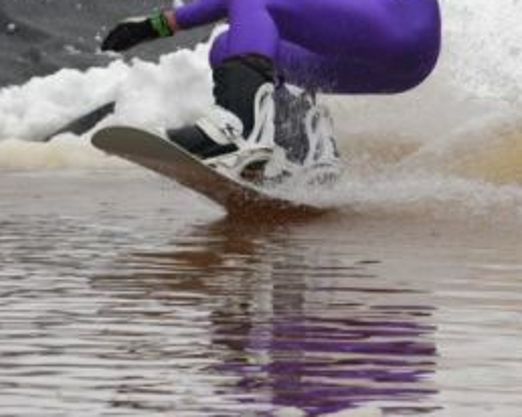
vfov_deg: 4.3
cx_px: 297
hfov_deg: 5.4
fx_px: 5558
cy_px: 83
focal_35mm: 360
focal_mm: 110
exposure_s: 1/500
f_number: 11
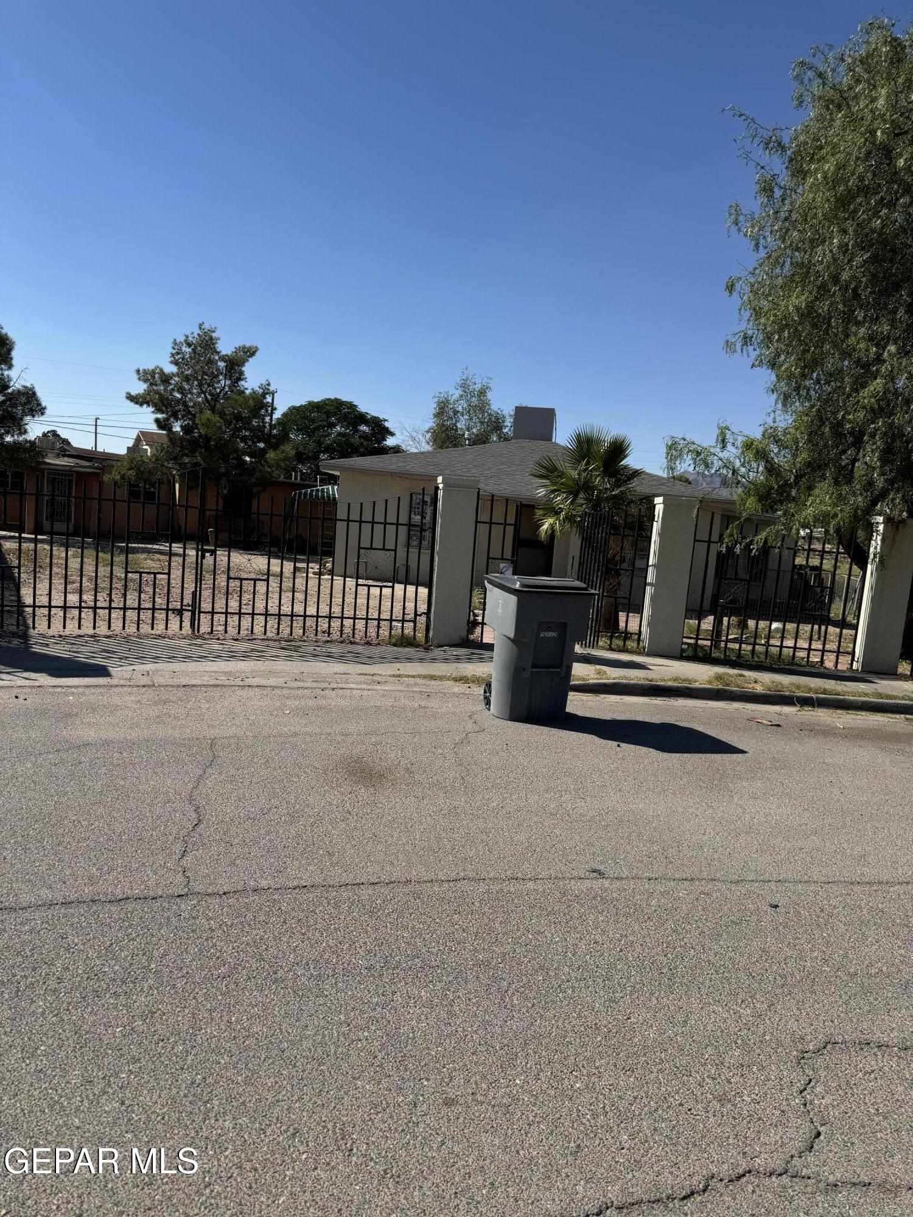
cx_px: 456
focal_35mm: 24
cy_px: 608
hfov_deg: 56.8
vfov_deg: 71.6
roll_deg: -4.5
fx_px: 844
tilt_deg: -9.1
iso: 80
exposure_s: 1/6410
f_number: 1.78
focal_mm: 6.76
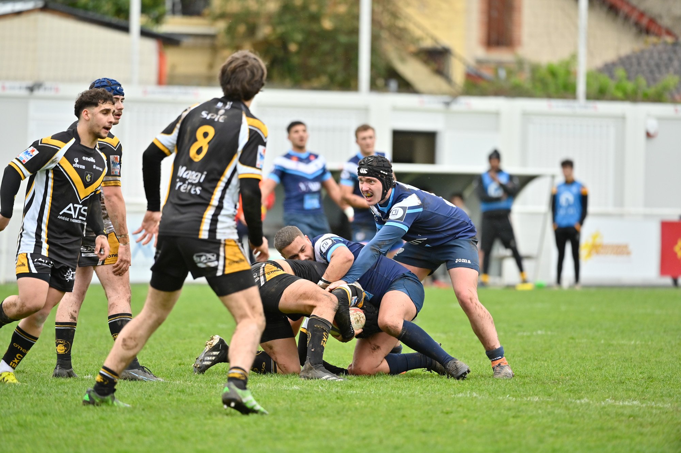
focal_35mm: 310
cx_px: 340
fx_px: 5861
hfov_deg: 6.7
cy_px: 226
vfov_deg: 4.4
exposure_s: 1/1600
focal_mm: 310
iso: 1000
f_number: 4
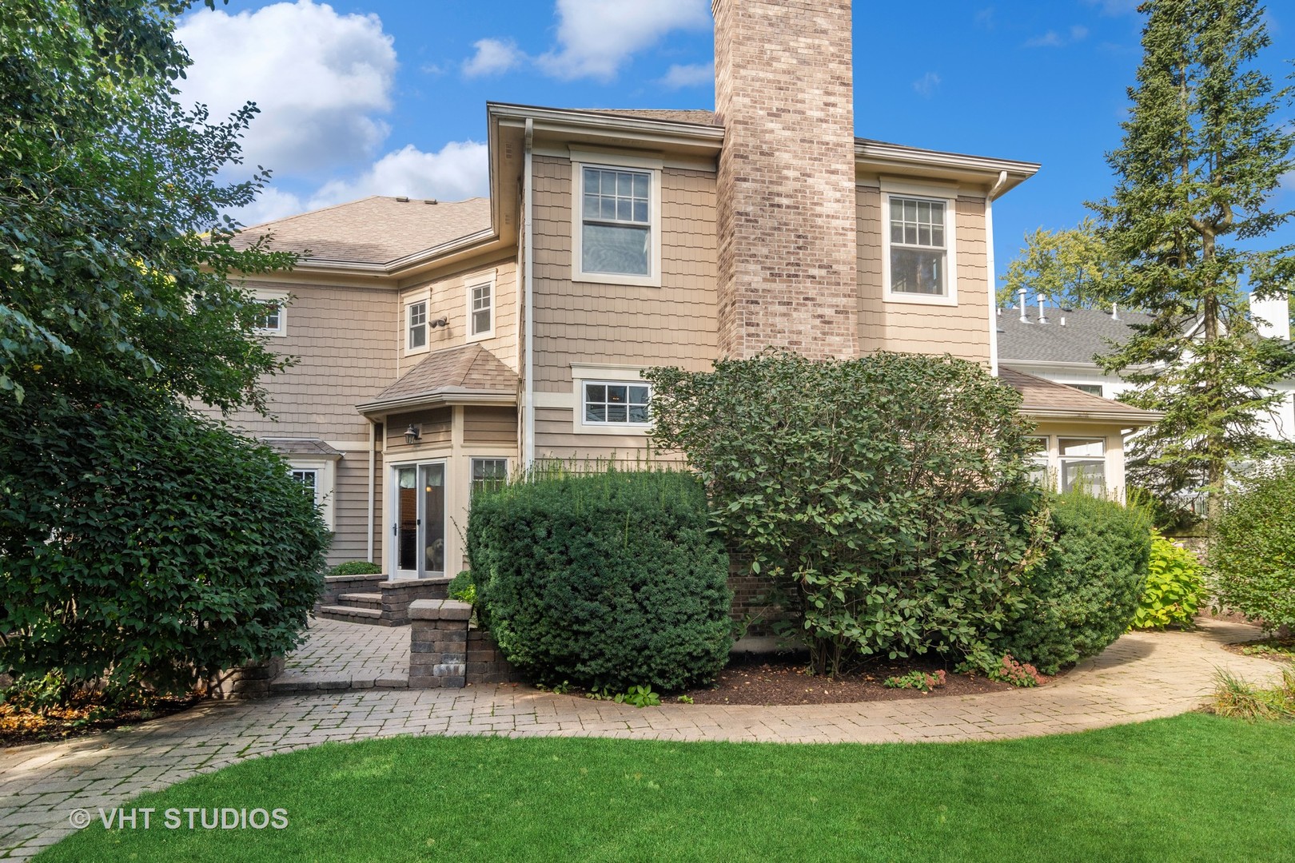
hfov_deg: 90.0
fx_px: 647
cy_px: 432
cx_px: 648
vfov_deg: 67.4
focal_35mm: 18
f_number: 9
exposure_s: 1/15
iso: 100
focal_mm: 12
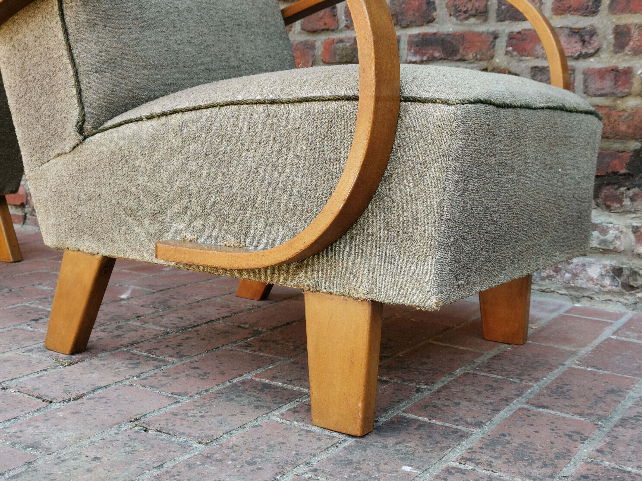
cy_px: 240
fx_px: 872
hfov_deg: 40.4
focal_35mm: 47
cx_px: 321
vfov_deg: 30.9
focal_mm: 5.58
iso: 50
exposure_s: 1/103
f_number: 1.8
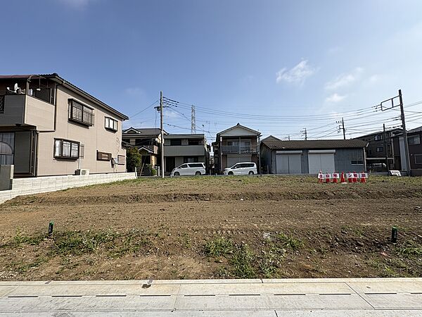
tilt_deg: +2.4
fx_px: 171
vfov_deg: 85.7
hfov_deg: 102.1
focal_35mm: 14
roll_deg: +2.2
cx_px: 211
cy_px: 158
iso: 50
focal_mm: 2.22
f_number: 2.2
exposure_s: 1/1789
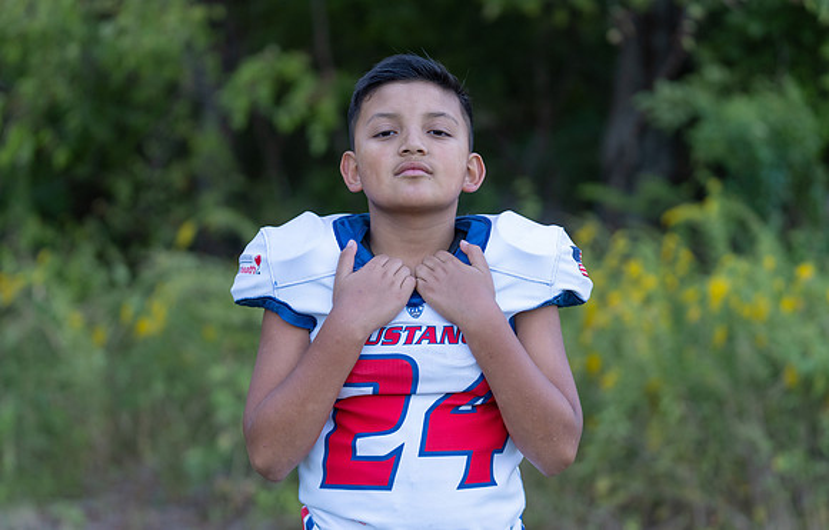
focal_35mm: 96
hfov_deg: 21.5
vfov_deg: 13.8
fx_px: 2184
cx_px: 409
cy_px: 259
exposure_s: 1/320
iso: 400
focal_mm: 81
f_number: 2.8
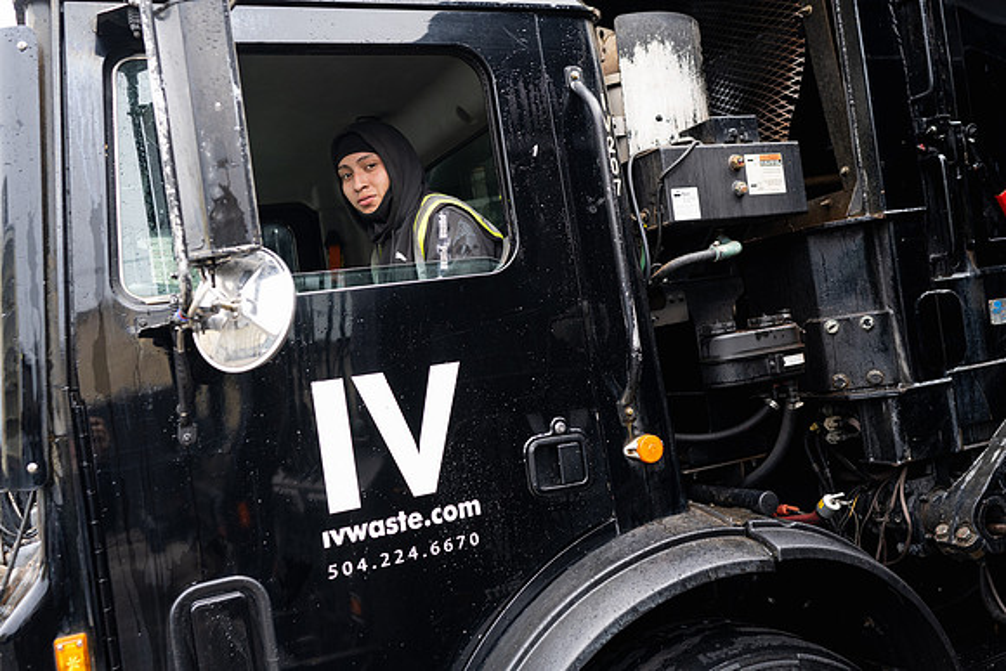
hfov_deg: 54.4
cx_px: 503
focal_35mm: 35
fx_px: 978
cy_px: 336
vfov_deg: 37.9
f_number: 3.5
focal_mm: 35
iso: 200
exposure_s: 1/200
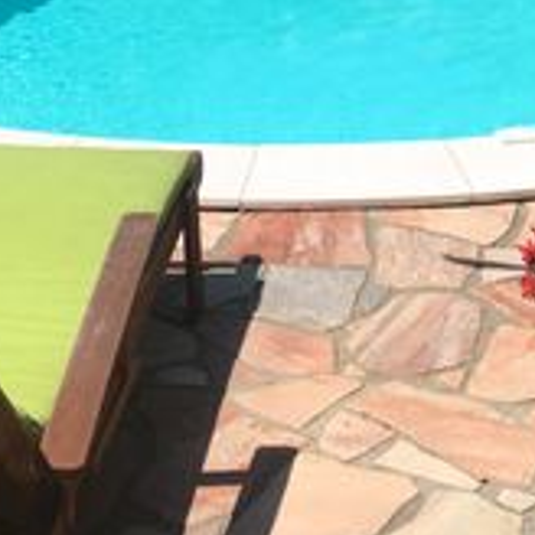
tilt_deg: -7.3
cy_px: -160
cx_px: 248
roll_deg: +2.5
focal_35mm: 94
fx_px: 1644
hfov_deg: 18.5
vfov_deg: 17.4
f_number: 2.2
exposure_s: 1/2747
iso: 25
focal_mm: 4.15
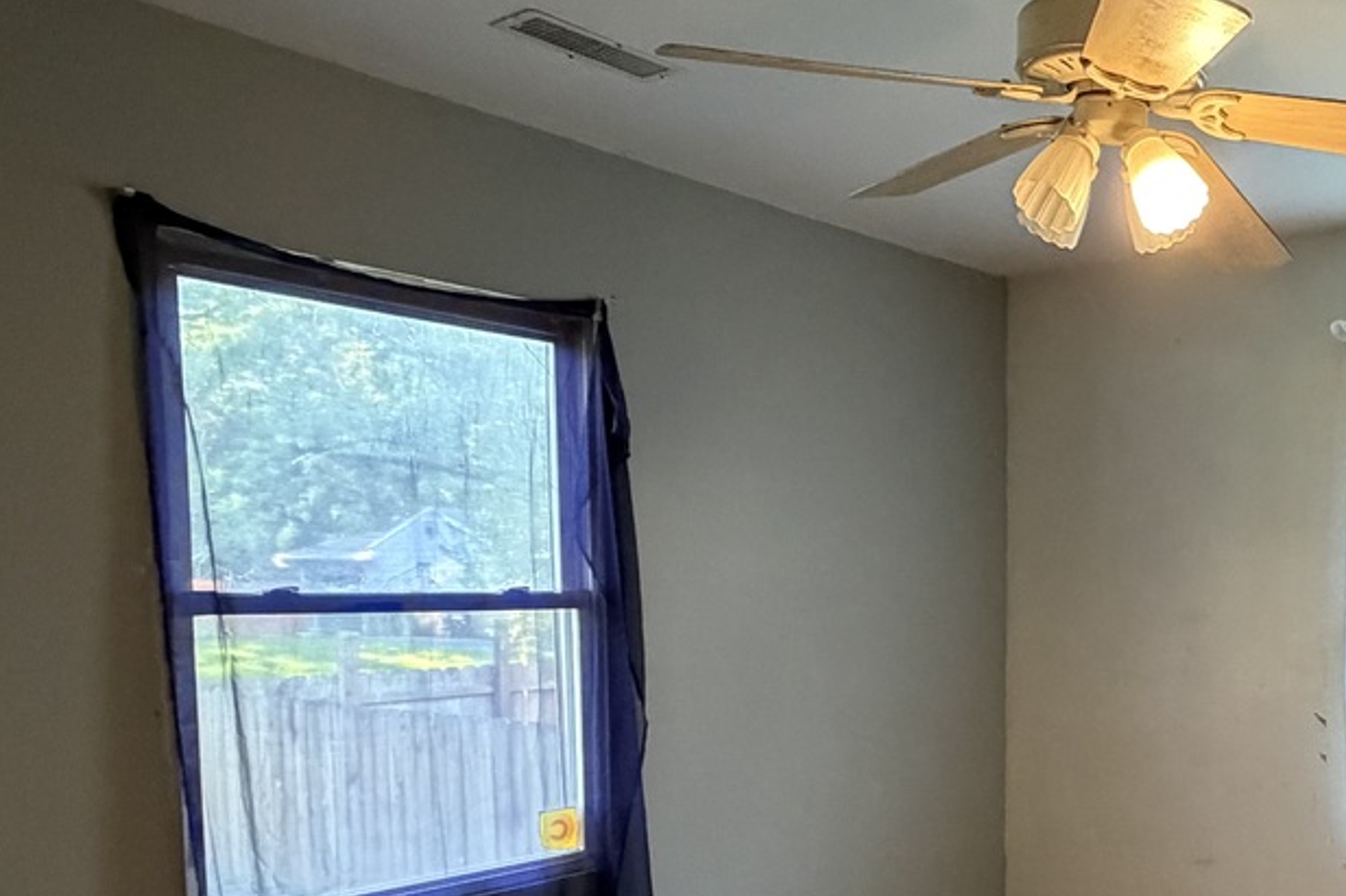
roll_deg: +0.0
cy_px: 674
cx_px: 1182
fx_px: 1271
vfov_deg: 37.9
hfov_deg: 50.3
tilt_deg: -4.4
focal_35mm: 34
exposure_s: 1/60
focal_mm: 2.22
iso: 800
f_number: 2.2
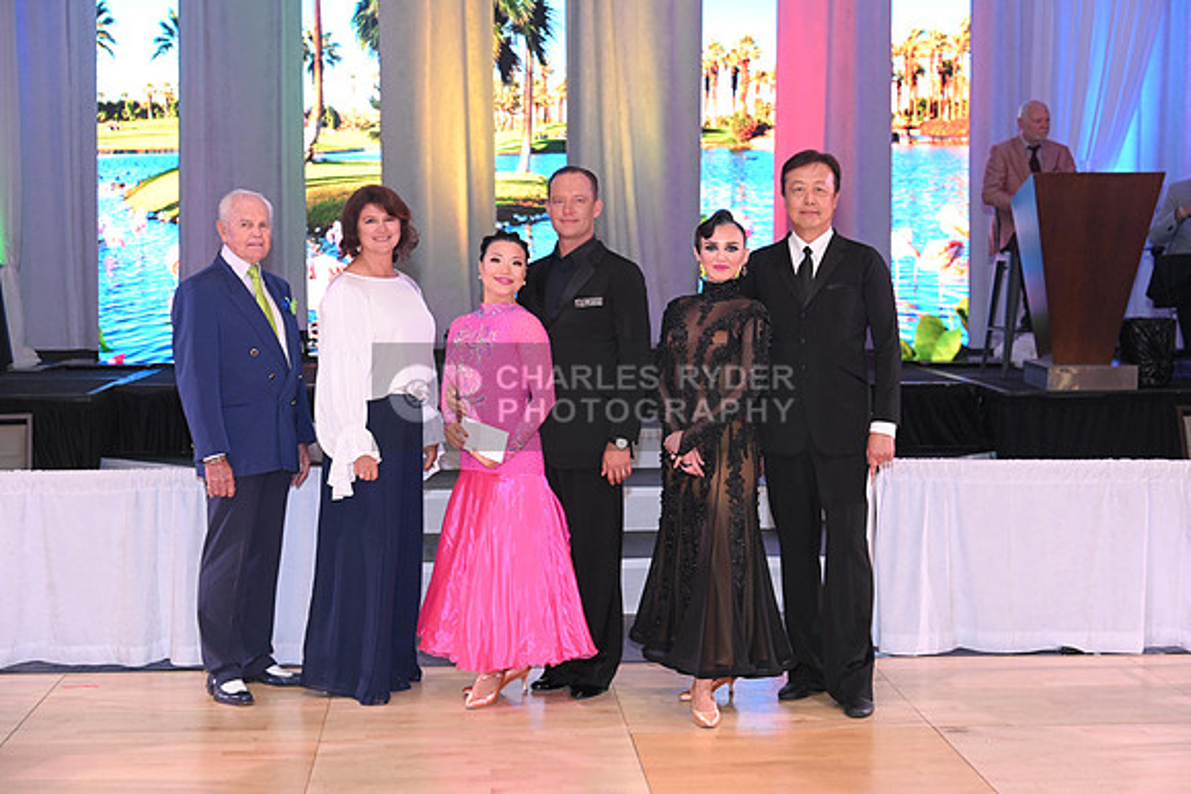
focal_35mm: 58
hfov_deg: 34.5
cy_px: 397
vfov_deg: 23.4
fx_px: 1919
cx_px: 596
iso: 2500
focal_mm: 58
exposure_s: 1/200
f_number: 4.5
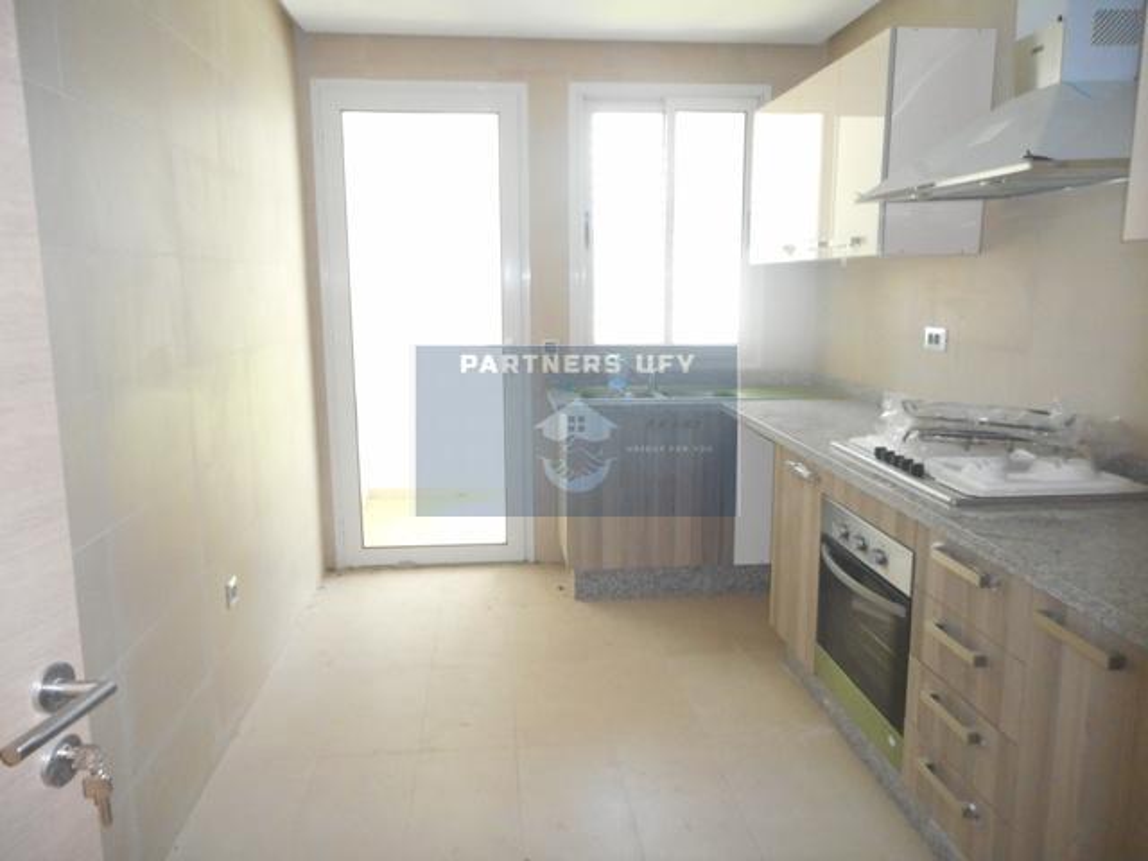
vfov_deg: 54.9
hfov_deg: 69.4
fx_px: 829
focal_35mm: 25
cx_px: 574
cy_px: 430
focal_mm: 4.5
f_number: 3.7
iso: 500
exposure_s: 1/25
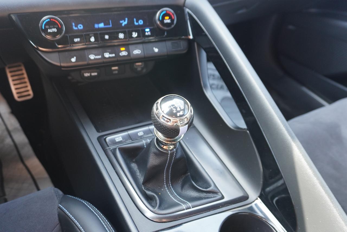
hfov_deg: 64.5
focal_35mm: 28
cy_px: 116
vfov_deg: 45.7
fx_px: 275
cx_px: 174
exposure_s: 1/60
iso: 800
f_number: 4
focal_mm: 19
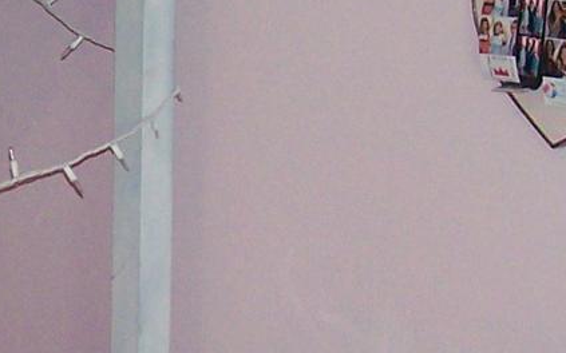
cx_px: -58
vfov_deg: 6.7
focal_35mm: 195
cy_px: 332
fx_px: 3007
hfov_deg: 10.6
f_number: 2.8
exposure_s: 1/60
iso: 160
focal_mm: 6.3
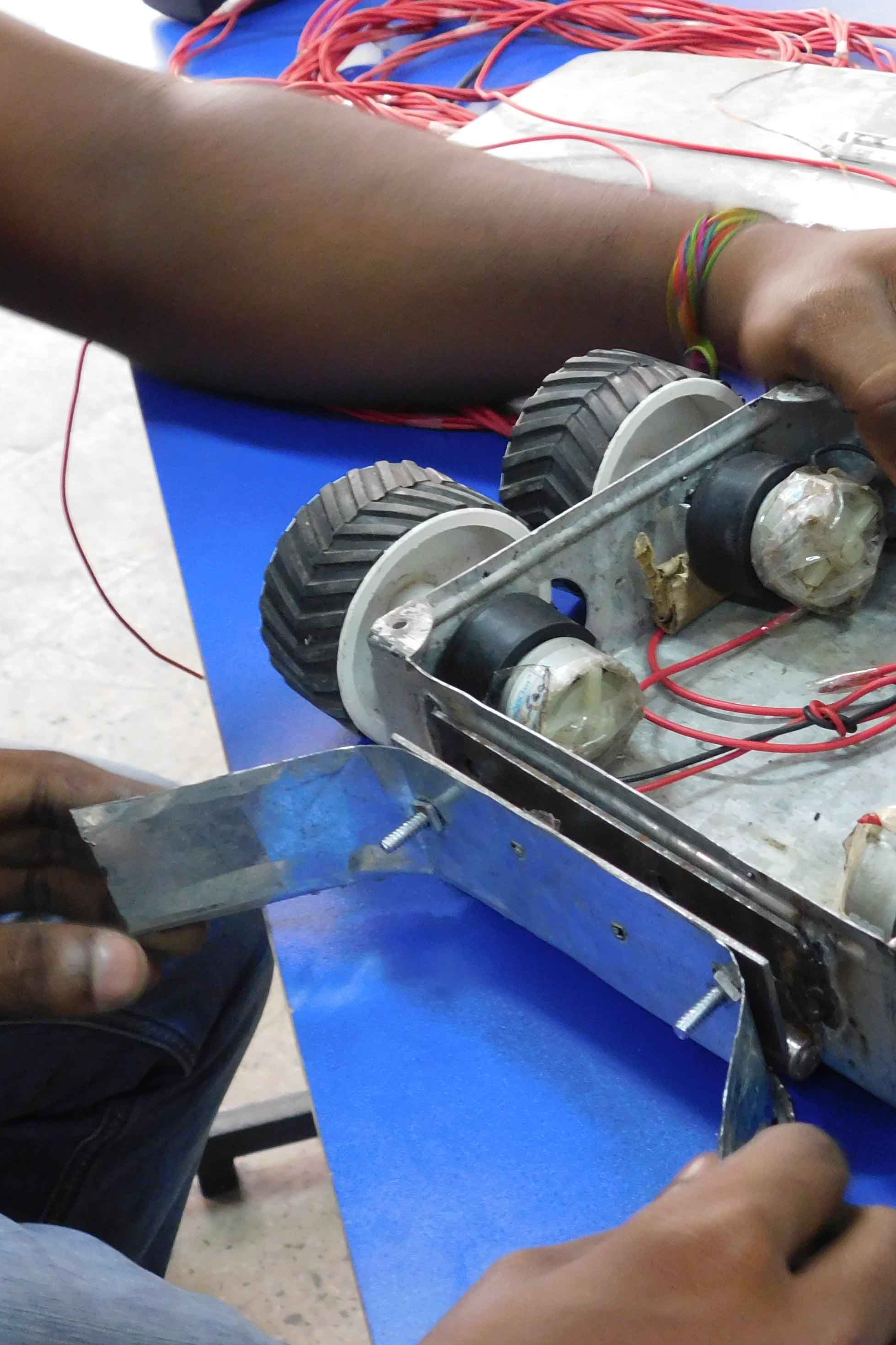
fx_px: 2426
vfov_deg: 30.9
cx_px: 770
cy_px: 616
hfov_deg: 20.6
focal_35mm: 65
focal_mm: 7.1
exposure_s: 1/10
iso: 400
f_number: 3.6
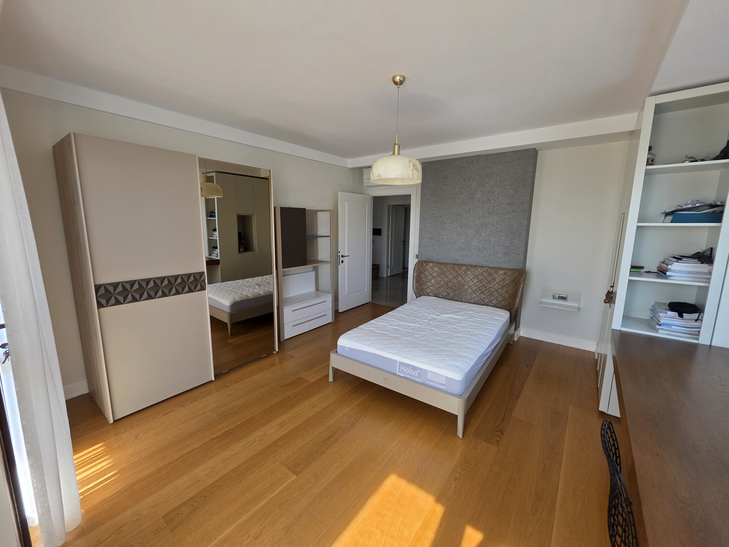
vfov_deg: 89.9
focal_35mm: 13
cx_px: 364
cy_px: 274
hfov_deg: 106.2
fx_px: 274
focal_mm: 2.2
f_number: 1.9
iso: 160
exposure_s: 1/359
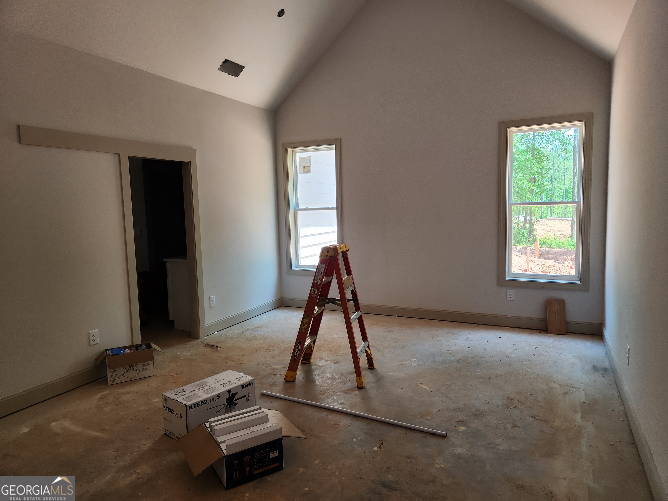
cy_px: 250
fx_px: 444
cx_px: 334
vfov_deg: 58.9
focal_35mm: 23
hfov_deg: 73.9
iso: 160
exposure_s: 1/180
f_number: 1.8
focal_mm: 5.4
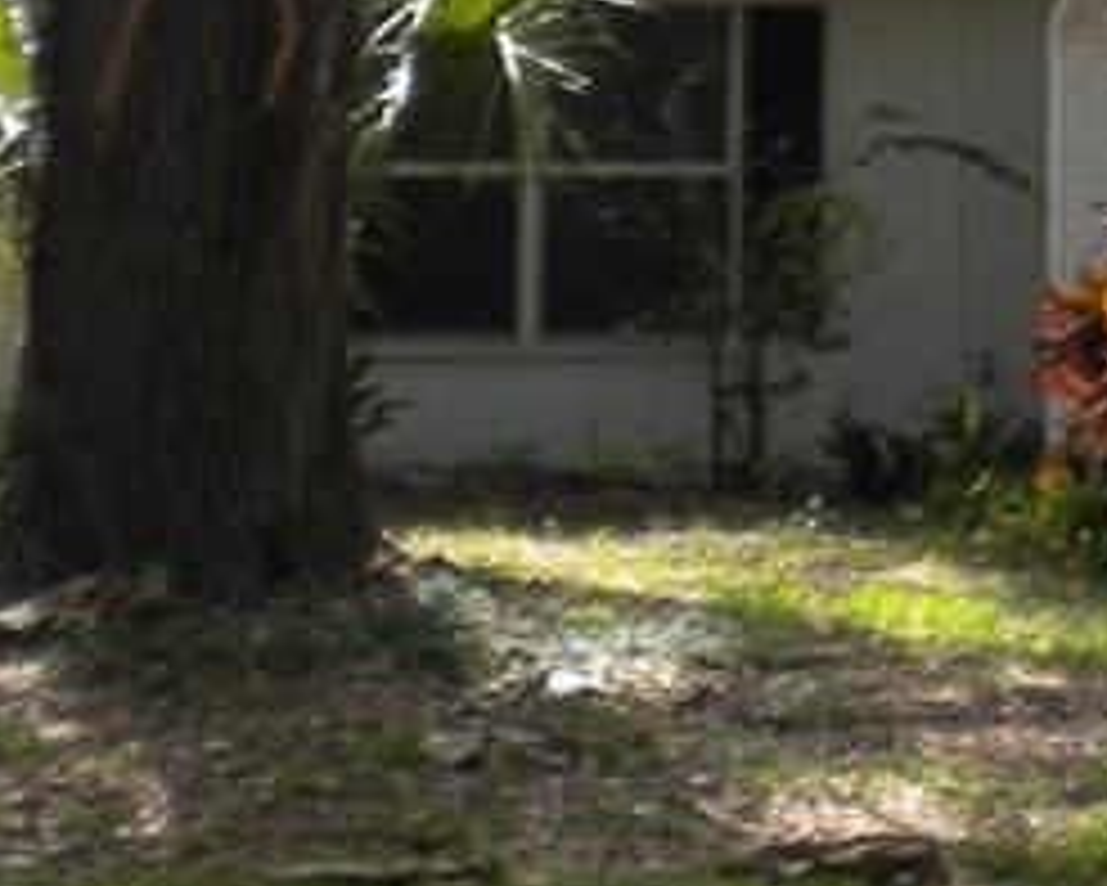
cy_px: -265
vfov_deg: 10.6
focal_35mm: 142
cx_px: 1714
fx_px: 4654
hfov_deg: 12.8
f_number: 4.6
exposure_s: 1/178
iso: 80
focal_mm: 6.3
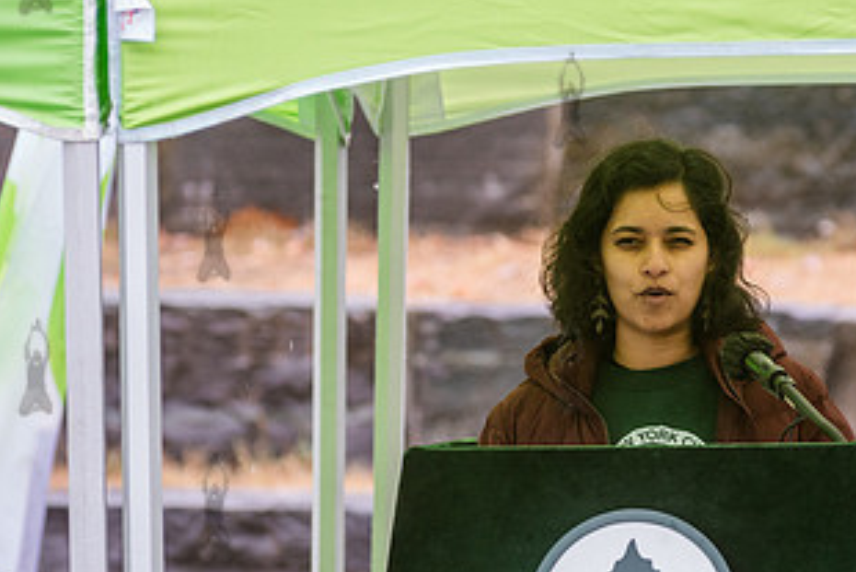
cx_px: 569
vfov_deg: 3.6
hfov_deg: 5.4
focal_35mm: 378
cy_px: 366
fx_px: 8992
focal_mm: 200
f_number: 5.6
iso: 640
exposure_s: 1/320
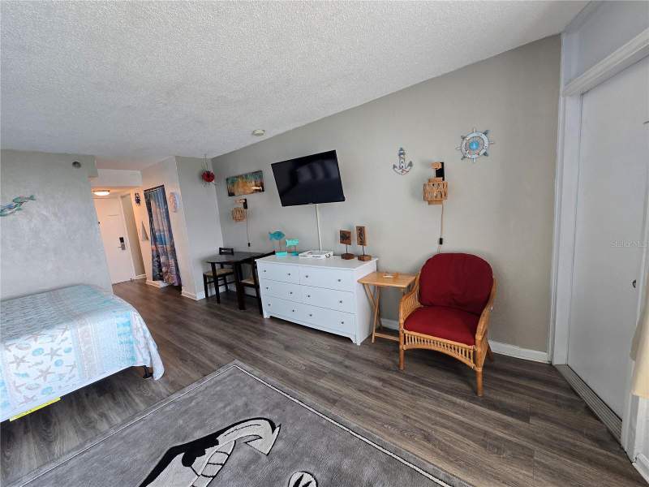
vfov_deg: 89.9
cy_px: 244
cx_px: 324
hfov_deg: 106.2
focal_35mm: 13
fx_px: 244
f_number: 2.2
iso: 80
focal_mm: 2.2
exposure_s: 1/60
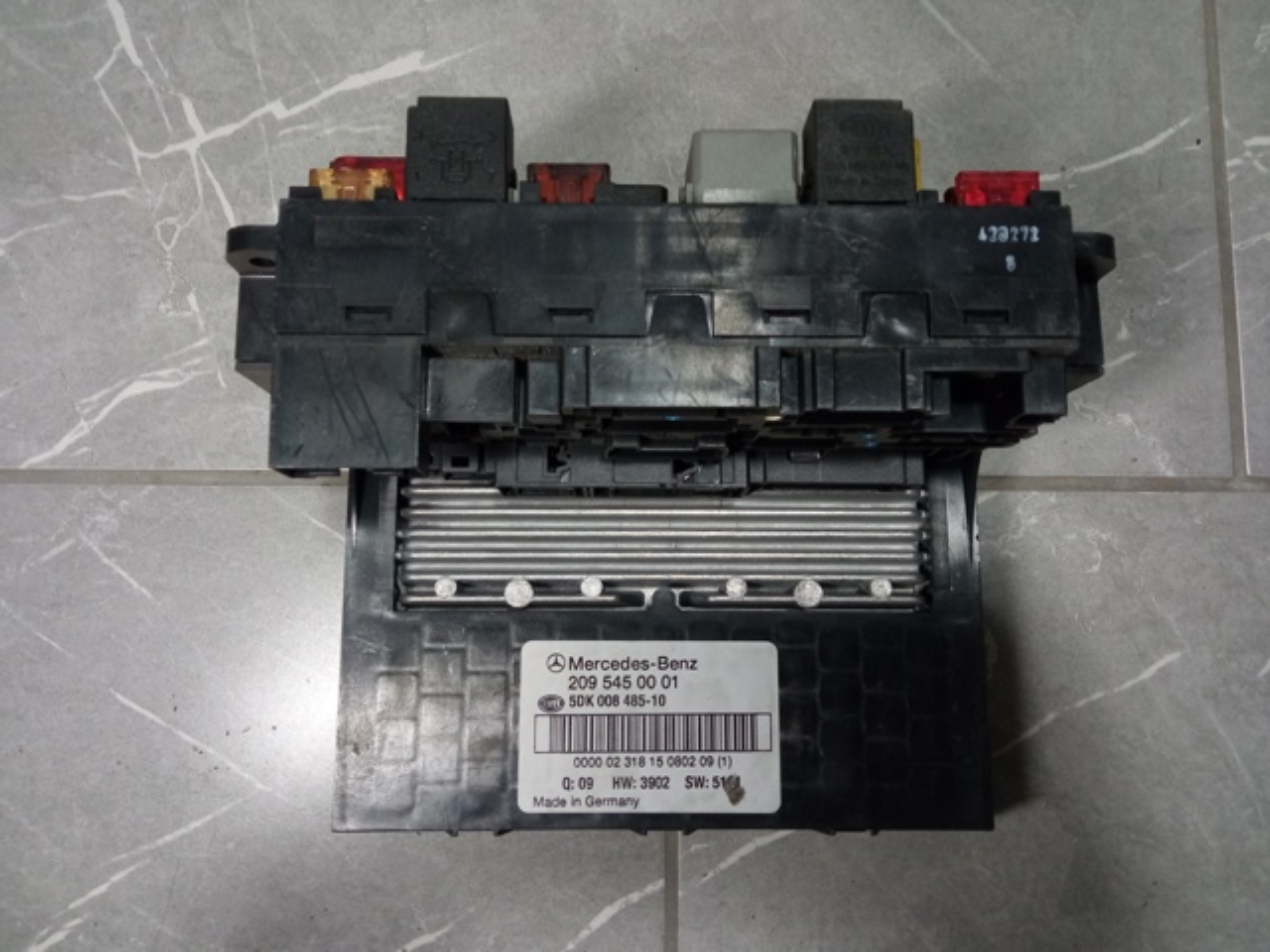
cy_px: 476
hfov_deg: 65.3
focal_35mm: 27
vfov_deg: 51.4
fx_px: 991
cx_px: 635
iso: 364
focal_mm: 3.79
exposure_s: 1/33.3
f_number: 2.2
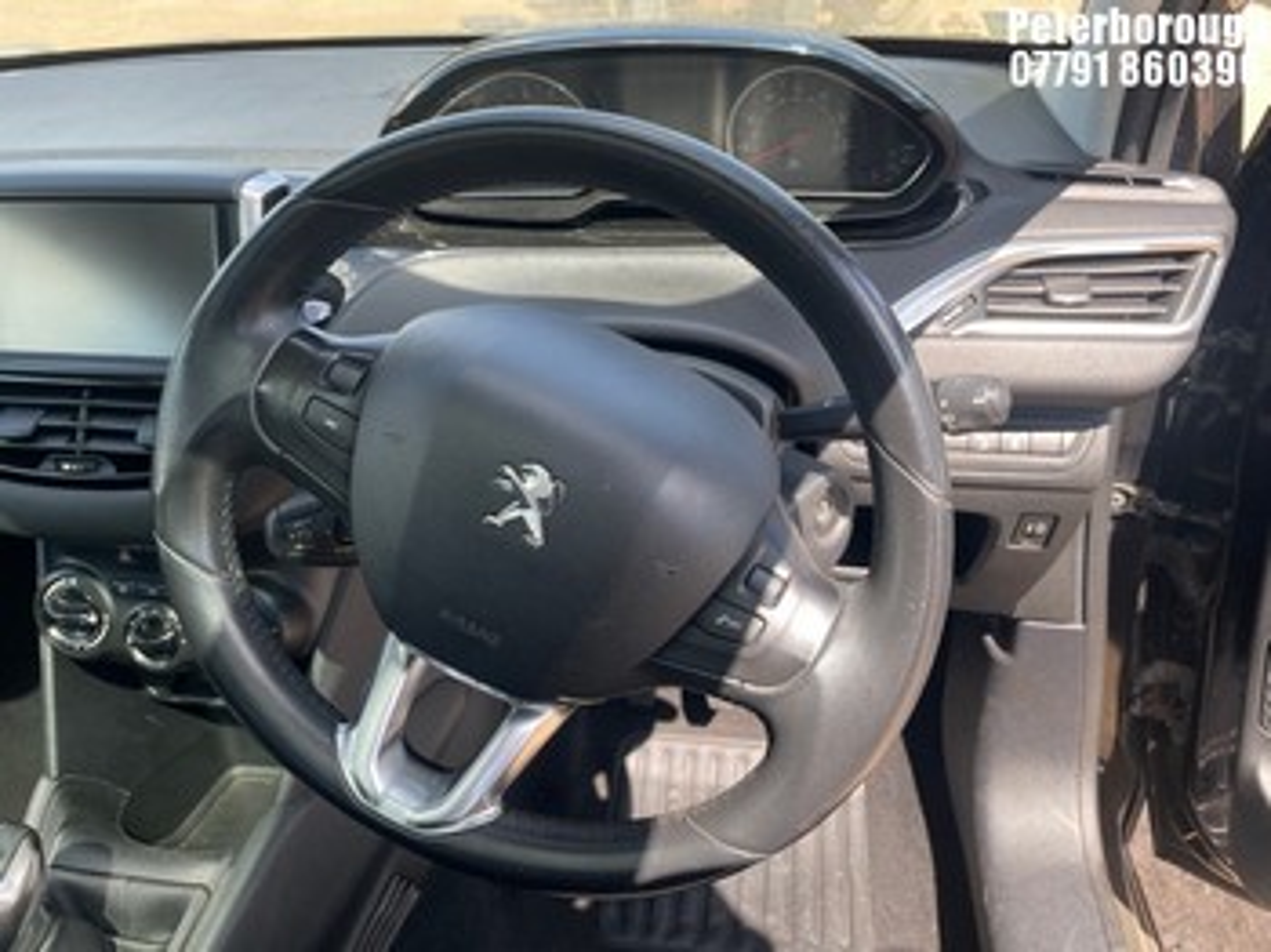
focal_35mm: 26
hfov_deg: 67.3
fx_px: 954
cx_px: 636
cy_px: 476
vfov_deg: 53.0
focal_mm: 4.2
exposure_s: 1/296
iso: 32
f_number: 1.6
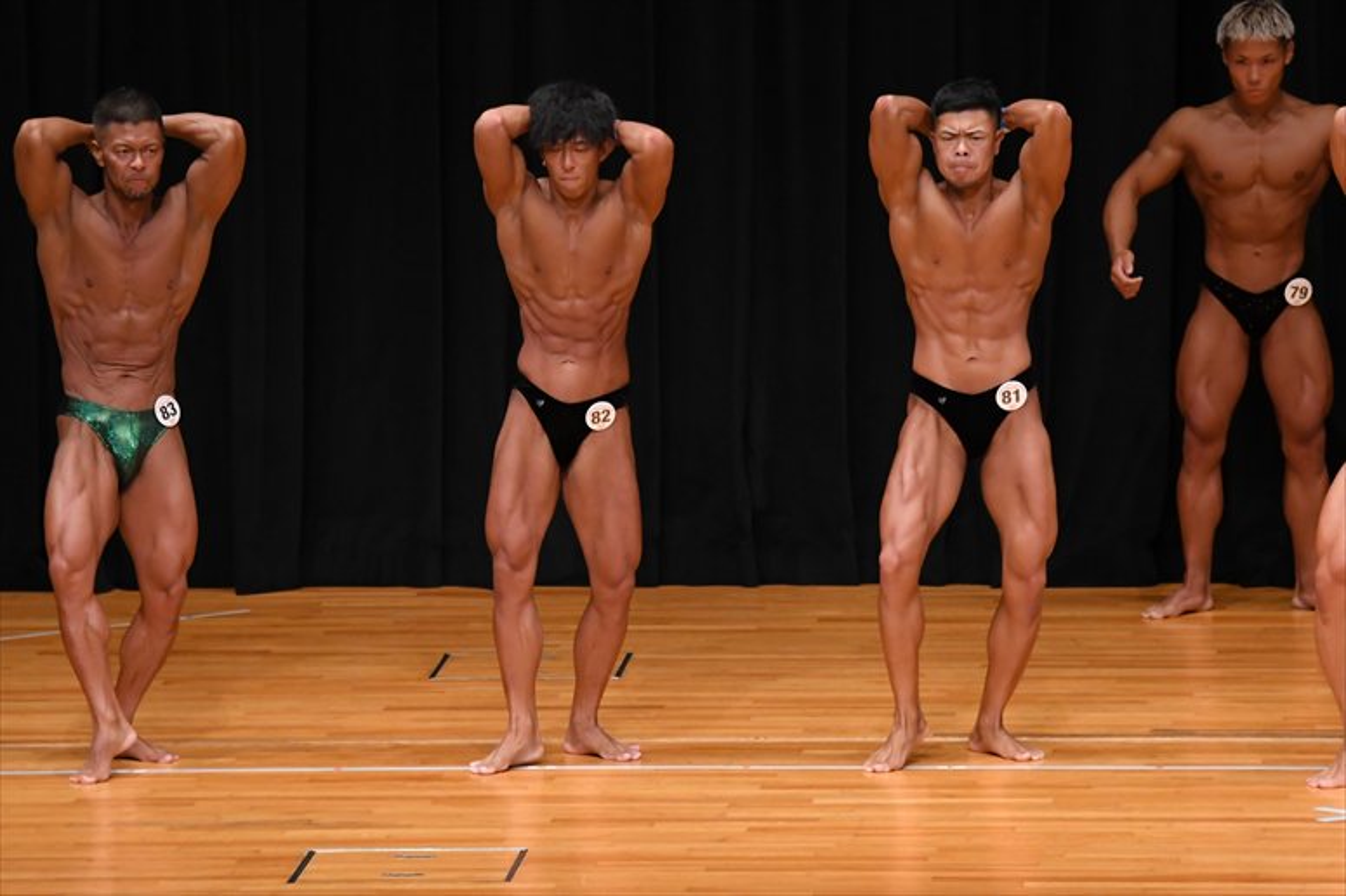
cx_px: 673
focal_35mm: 255
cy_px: 448
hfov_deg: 8.1
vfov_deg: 5.4
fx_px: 9530
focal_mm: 170
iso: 3200
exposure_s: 1/400
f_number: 5.6
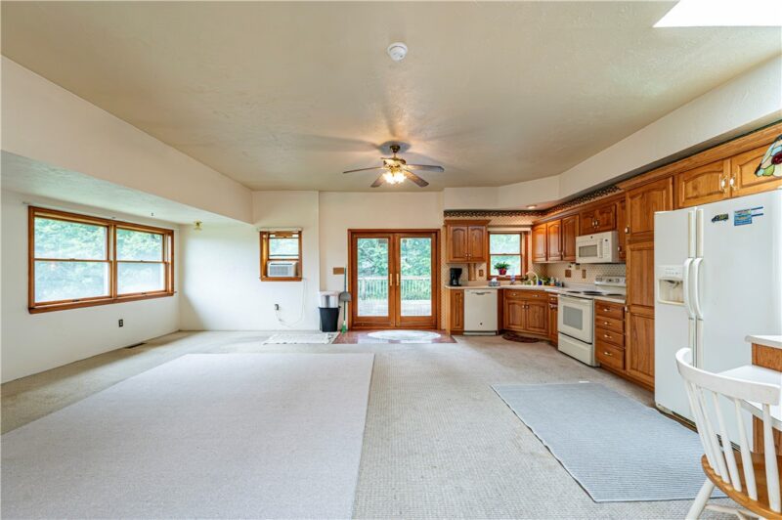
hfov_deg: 104.3
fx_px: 304
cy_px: 260
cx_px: 391
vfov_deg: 81.1
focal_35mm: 14
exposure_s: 1/60
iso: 2500
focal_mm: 14
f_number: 8
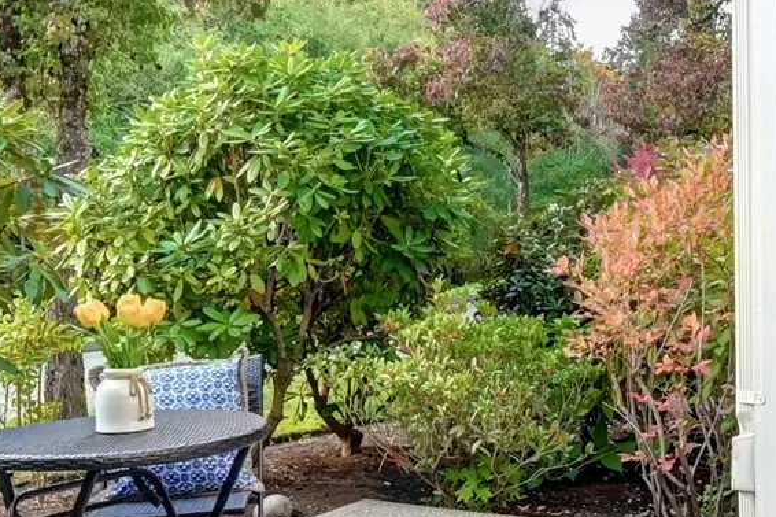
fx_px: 1099
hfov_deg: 38.6
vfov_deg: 26.5
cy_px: 267
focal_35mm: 51
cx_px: 498
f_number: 11
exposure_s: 1/10
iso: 640
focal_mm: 11.5
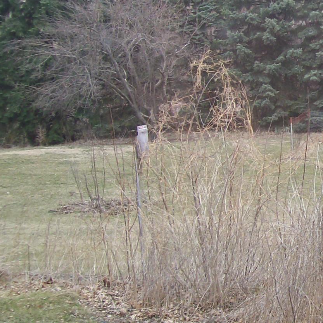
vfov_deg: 19.7
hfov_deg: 18.5
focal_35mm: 88
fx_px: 929
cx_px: 410
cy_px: 137
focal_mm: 6
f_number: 2.7
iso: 80
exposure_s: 1/130
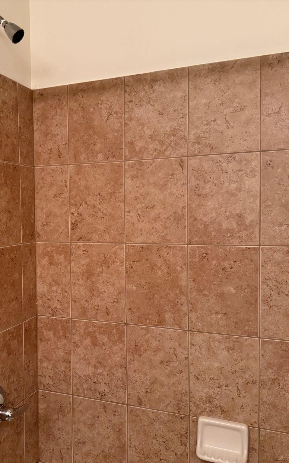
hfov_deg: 36.5
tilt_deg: -3.1
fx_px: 428
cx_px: 77
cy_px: 232
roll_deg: +0.4
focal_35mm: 34
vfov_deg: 56.7
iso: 160
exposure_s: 1/120
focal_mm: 6.76
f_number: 1.78
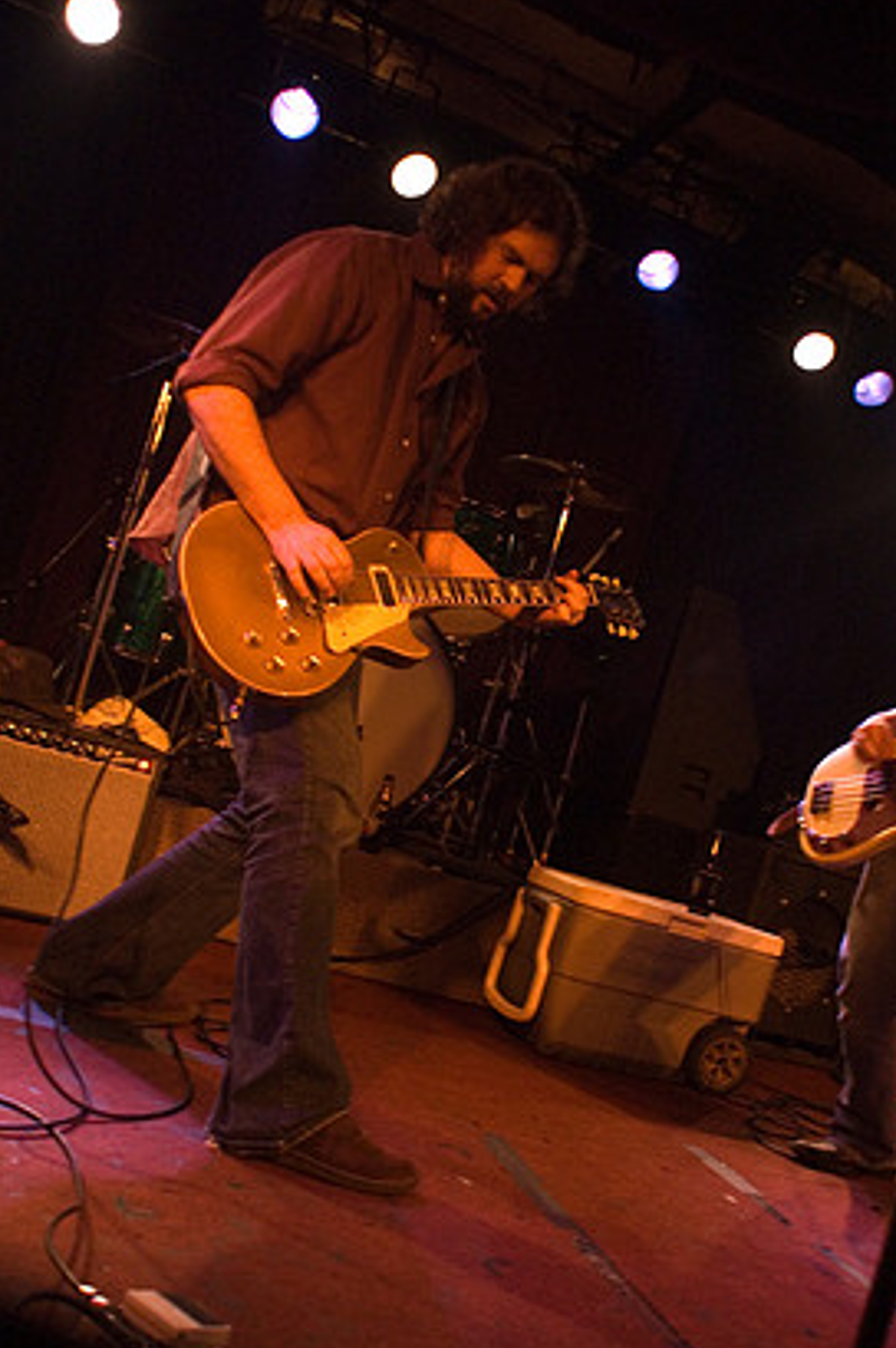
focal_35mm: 33
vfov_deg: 57.2
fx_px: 1234
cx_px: 486
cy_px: 725
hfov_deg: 39.9
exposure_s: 1/40
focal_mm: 20
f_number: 2.8
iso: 800
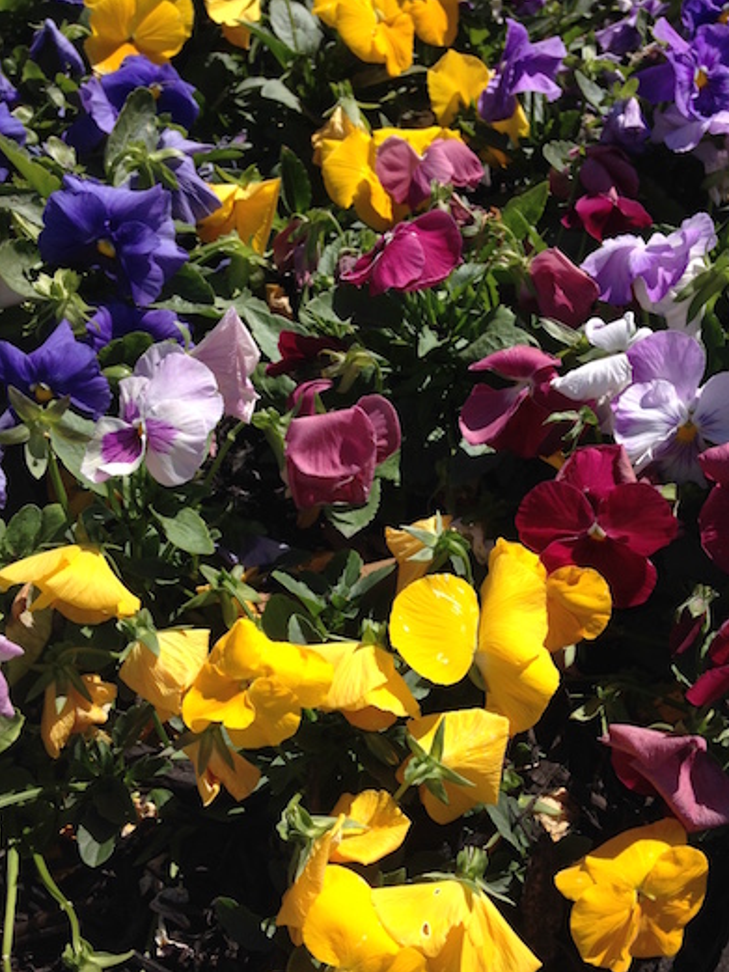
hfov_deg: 37.7
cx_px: 418
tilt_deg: -39.3
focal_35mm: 38
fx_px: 1067
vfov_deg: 48.8
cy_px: 552
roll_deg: -1.4
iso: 50
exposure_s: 1/1695
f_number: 2.4
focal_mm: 4.12
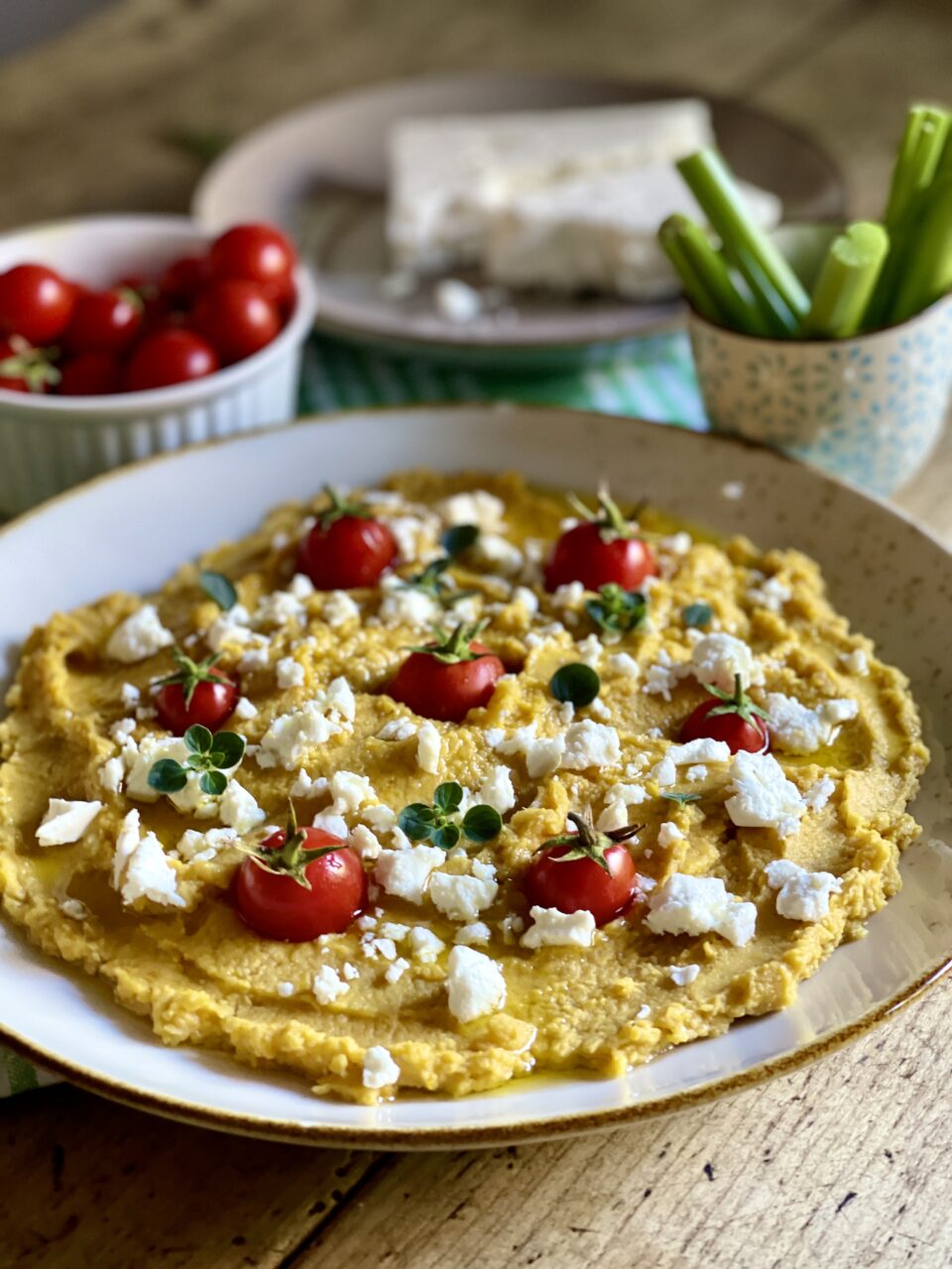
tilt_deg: -35.1
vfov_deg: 30.3
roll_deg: +1.1
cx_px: 476
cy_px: 634
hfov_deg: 22.9
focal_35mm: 64
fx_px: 2347
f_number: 2.2
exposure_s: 1/33
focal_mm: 7.5
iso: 200
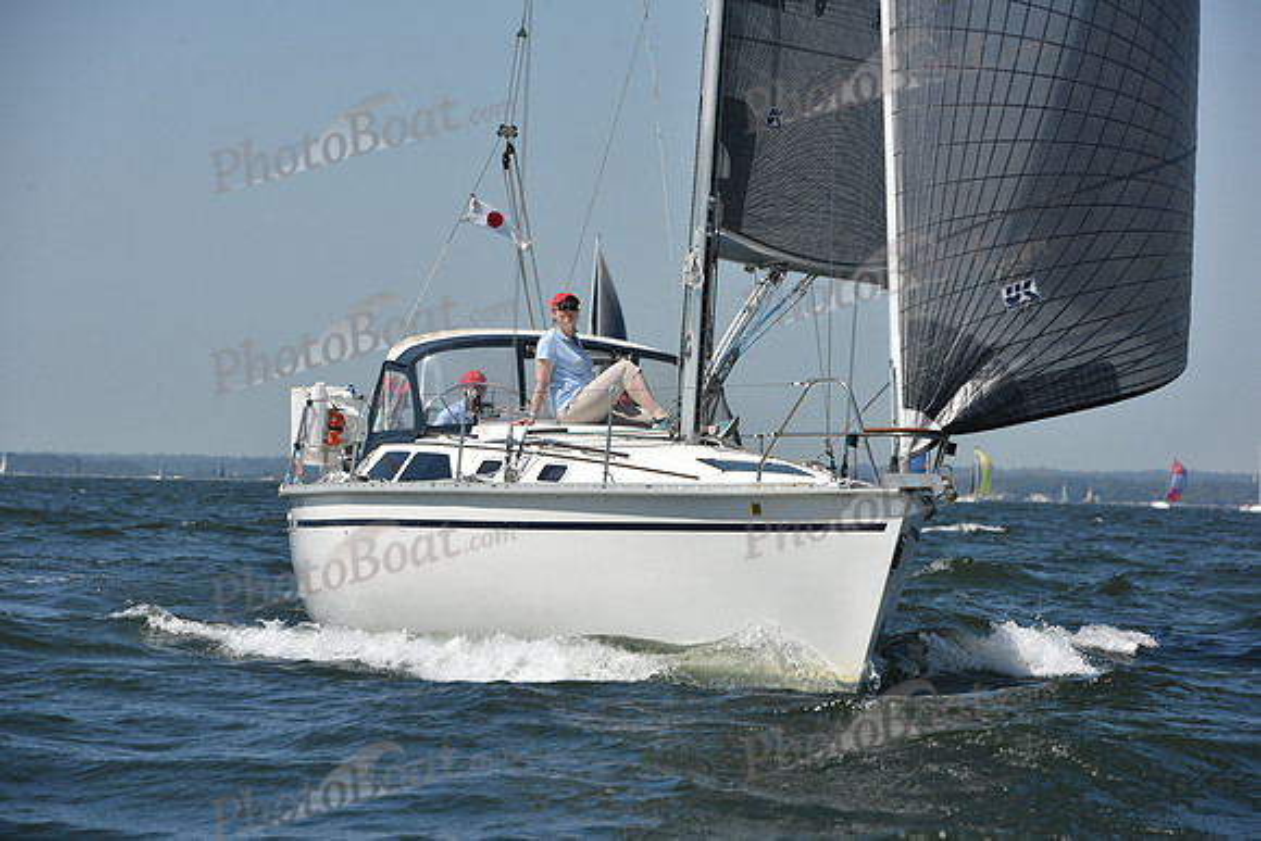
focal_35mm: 170
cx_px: 630
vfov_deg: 8.1
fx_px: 5956
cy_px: 420
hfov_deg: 12.1
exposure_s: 1/1250
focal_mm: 170
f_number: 9
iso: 250
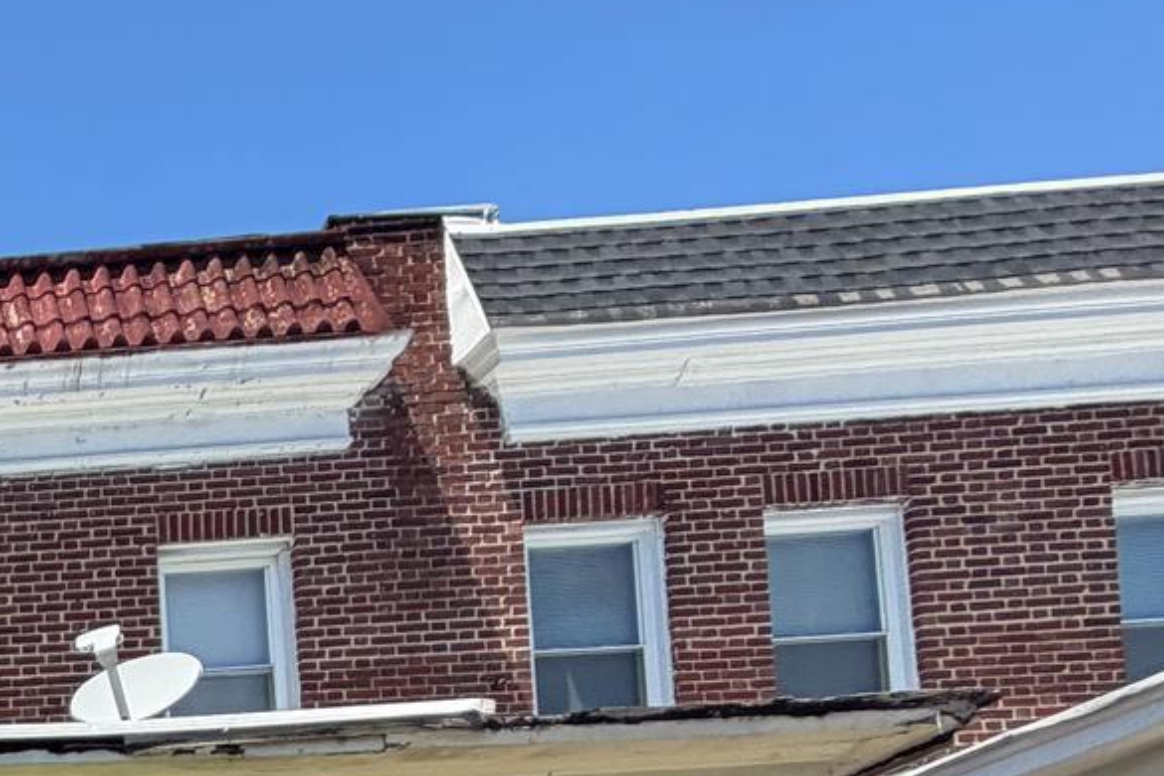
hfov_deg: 24.5
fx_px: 1649
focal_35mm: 51
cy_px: 1313
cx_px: -774
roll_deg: +1.3
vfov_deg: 20.5
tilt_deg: +4.2
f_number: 2.2
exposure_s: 1/694
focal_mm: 2.22
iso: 40
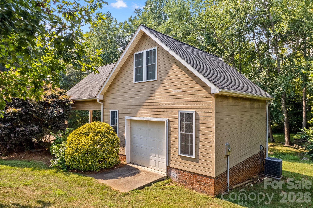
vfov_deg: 57.2
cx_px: 156
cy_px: 104
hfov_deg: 78.6
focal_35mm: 22
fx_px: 191
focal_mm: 8.38
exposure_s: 1/320
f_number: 2.8
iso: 100
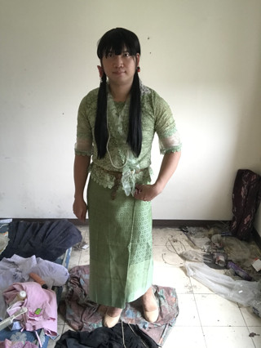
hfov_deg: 44.2
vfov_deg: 56.8
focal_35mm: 32
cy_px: 174
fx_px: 321
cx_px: 130
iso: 32
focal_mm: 2.87
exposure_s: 1/33
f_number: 2.2
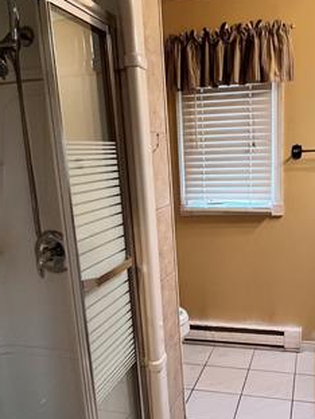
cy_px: 251
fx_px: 388
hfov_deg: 43.8
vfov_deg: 56.4
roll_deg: +2.5
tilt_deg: -12.0
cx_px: 199
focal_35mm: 32
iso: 320
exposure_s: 1/60
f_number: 1.8
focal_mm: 1.57
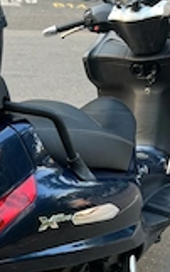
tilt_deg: -26.1
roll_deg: -3.5
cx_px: 54
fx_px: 505
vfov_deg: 29.9
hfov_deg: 19.0
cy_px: 188
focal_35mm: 68
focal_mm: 5.7
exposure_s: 1/121
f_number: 1.5
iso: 80
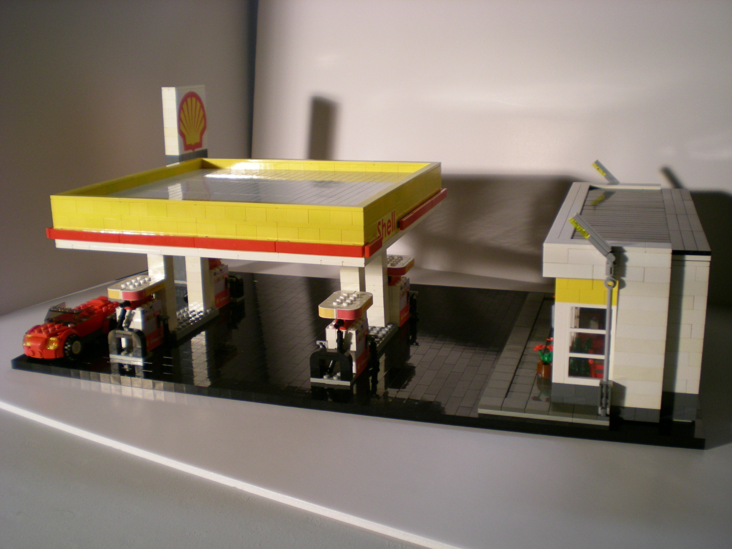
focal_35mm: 38
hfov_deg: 49.0
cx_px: 366
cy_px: 274
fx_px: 804
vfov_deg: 37.7
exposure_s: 1/61.6
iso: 110
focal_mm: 6.3
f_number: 3.1
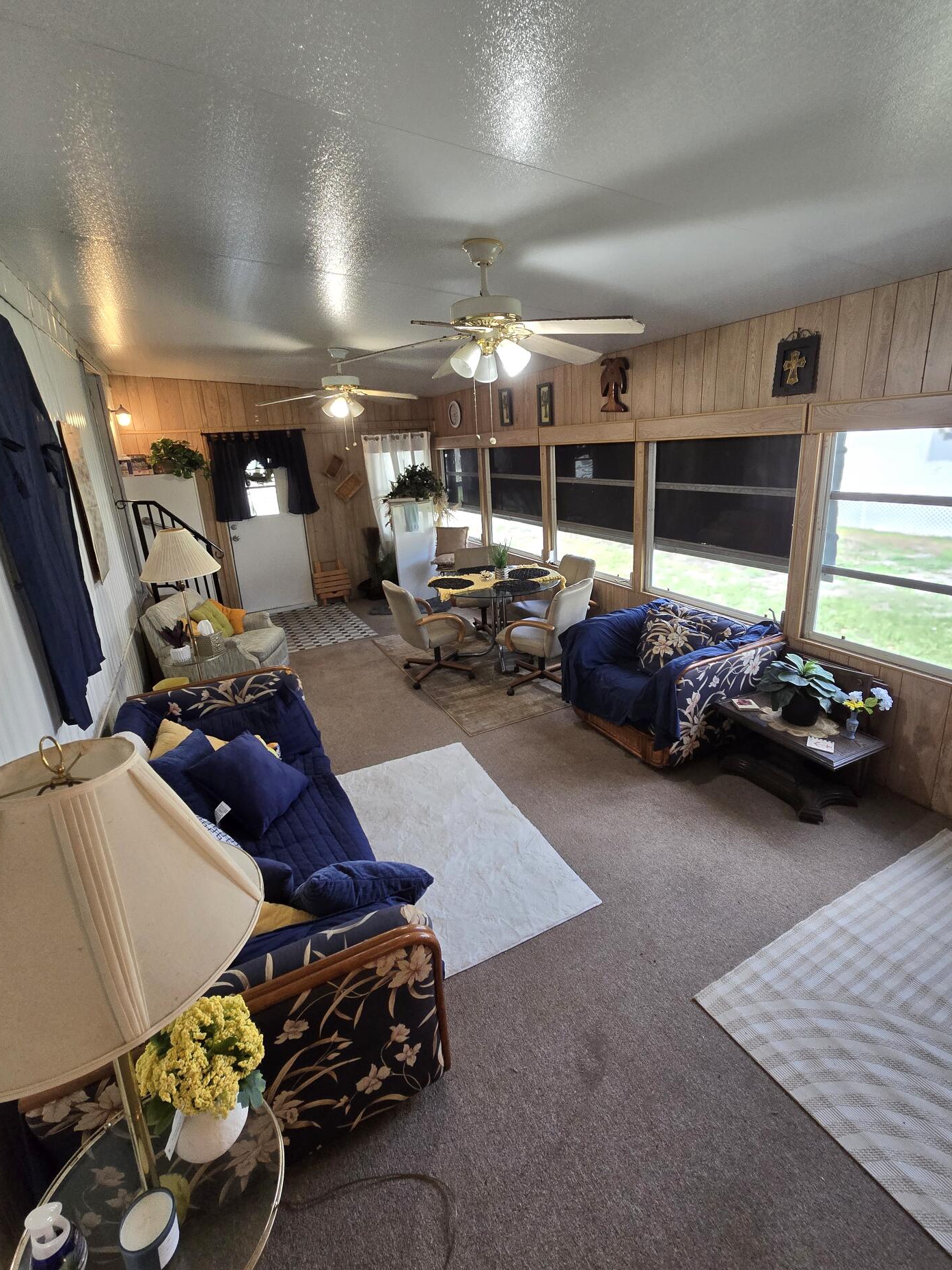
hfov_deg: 85.7
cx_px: 465
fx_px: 513
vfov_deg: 102.0
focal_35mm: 14
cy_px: 607
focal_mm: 2.2
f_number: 2.2
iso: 250
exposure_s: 1/60.2
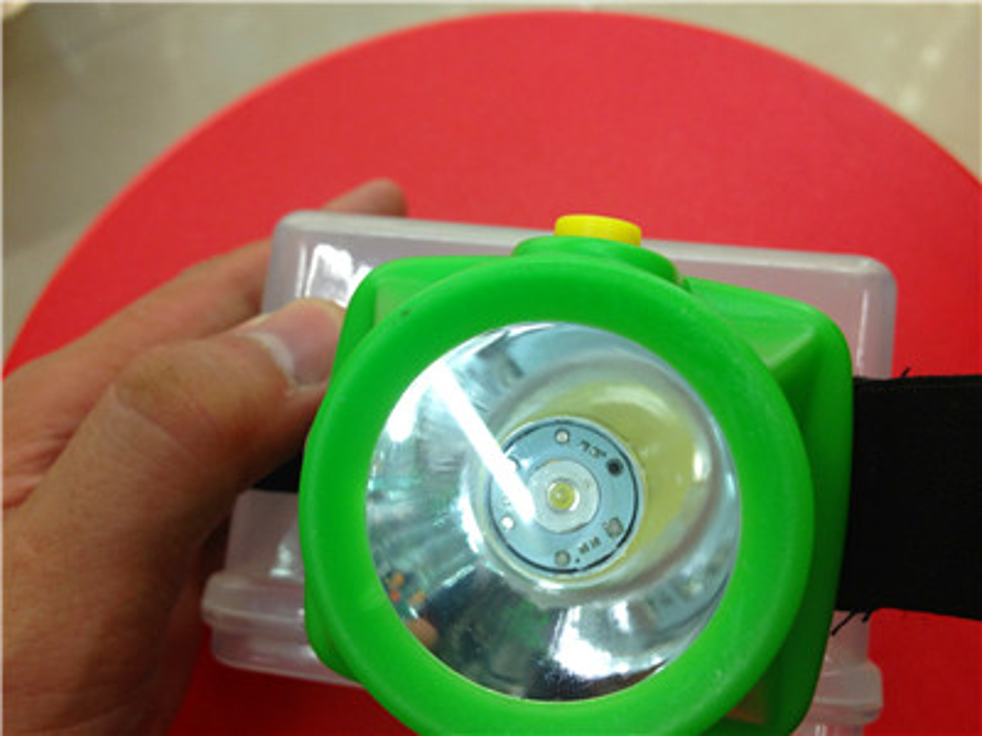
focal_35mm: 35
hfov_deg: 52.6
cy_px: 368
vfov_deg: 40.7
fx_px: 993
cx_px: 491
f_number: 2.4
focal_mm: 4.28
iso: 50
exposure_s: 1/20
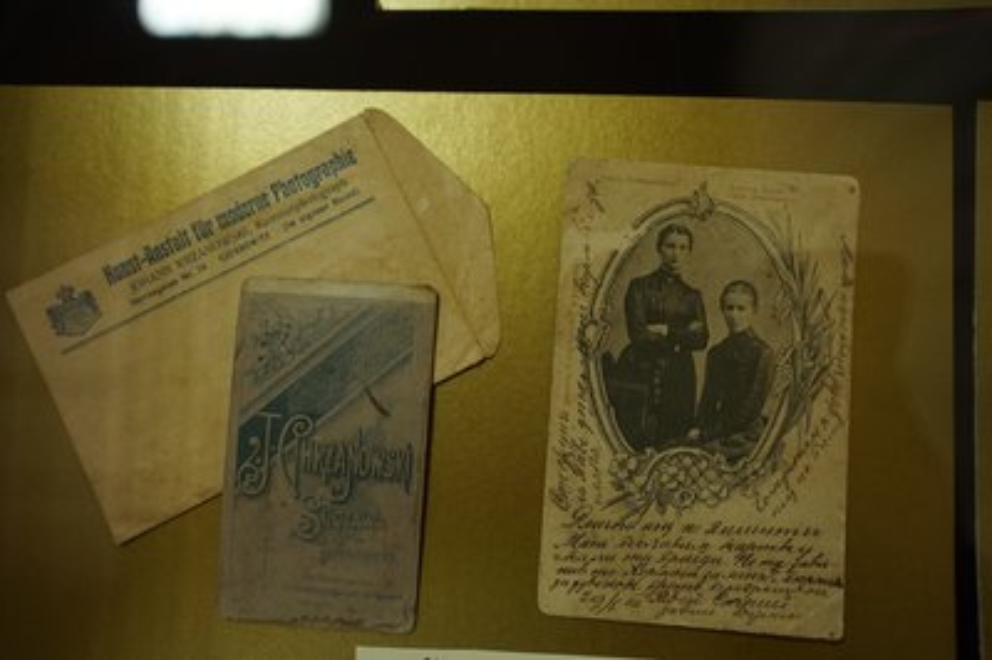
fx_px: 964
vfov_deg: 37.8
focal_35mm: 35
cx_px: 496
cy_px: 330
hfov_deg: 54.5
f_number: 2.5
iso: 1250
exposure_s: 1/125
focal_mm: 35
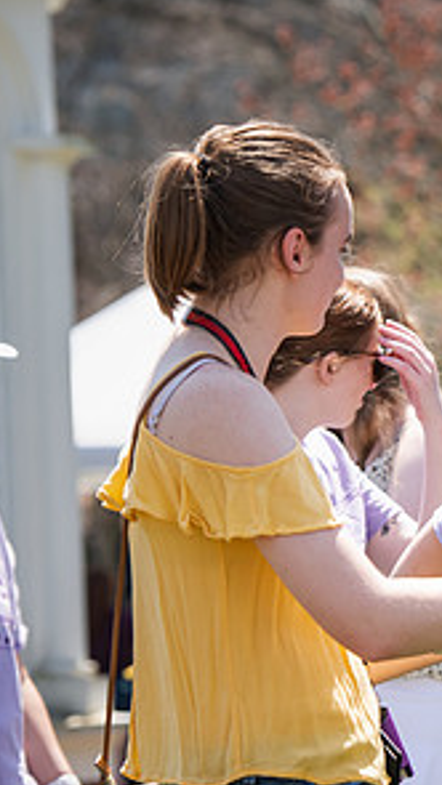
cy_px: 419
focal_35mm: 251
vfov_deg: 8.6
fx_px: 5228
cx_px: 660
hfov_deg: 4.8
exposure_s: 1/400
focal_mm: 122
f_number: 4.5
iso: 125
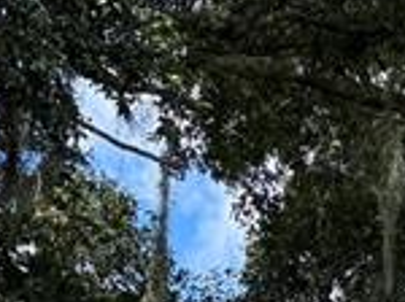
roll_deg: +0.5
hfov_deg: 11.2
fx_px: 1916
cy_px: 876
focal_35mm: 164
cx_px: 742
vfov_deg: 7.9
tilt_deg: +3.2
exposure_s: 1/995
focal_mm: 6.76
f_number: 1.78
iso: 80
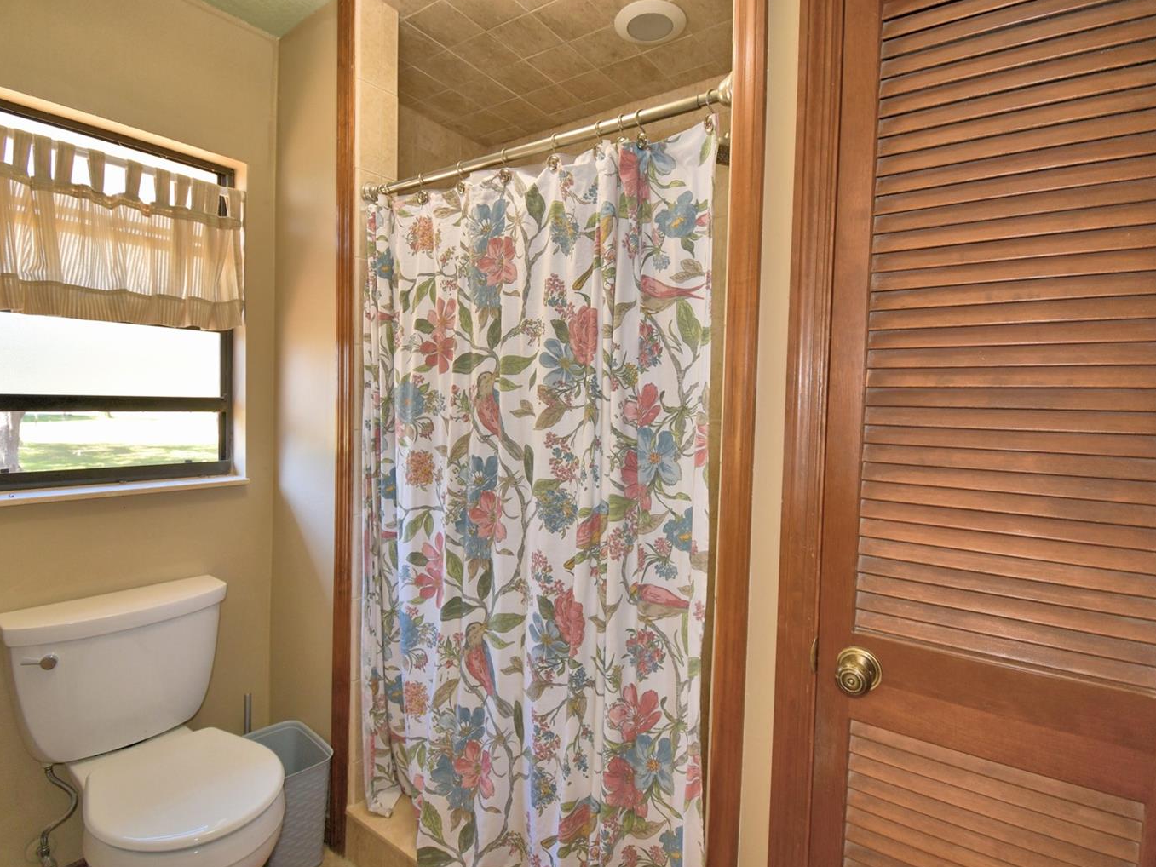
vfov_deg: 74.7
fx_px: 568
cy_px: 427
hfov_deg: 91.0
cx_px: 583
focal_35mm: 17
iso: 200
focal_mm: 10
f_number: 4.5
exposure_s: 1/40
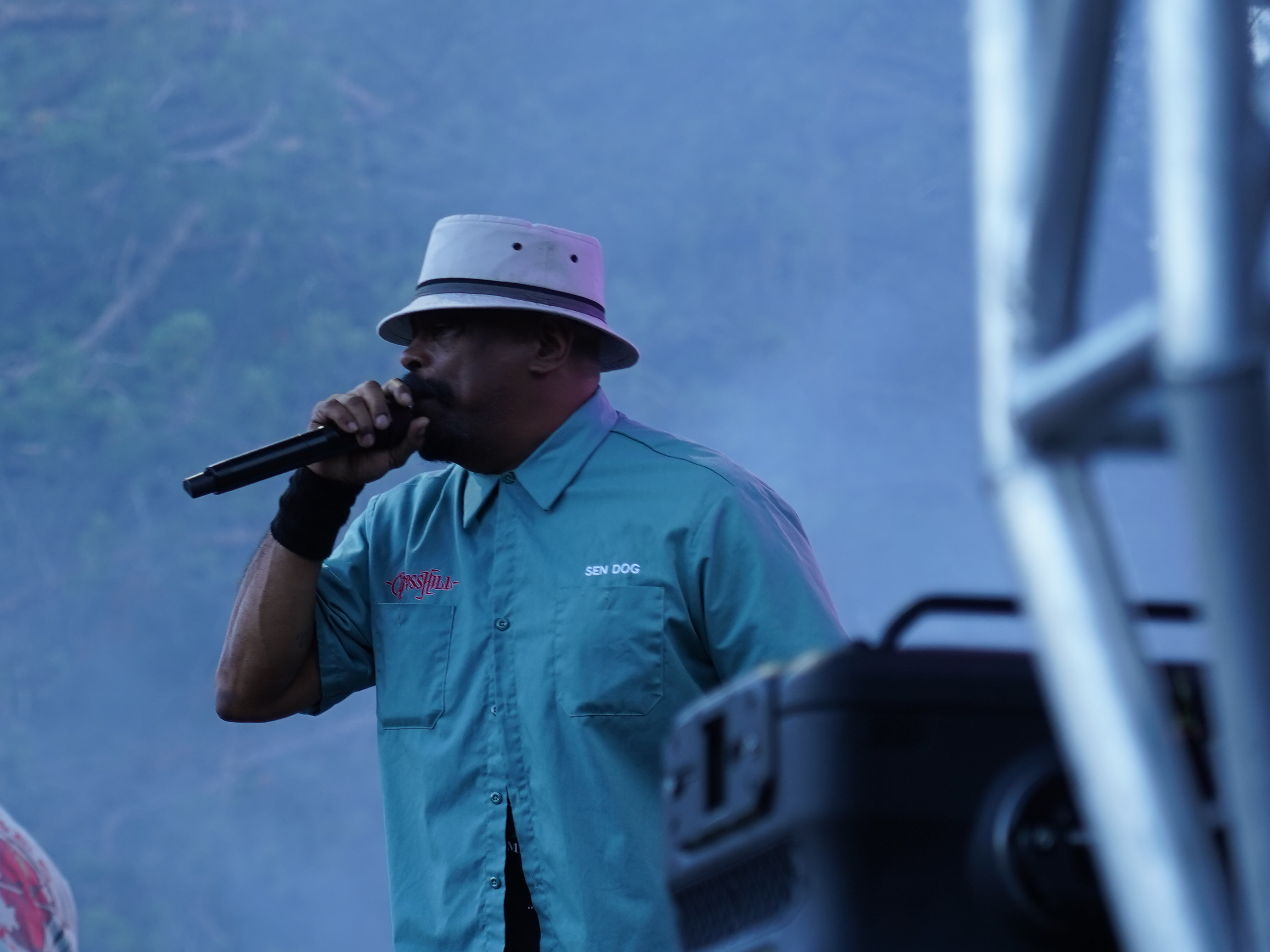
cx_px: 69
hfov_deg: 9.0
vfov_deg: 6.8
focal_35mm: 219
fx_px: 8034
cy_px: 656
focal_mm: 105
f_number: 4
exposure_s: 1/160
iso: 250
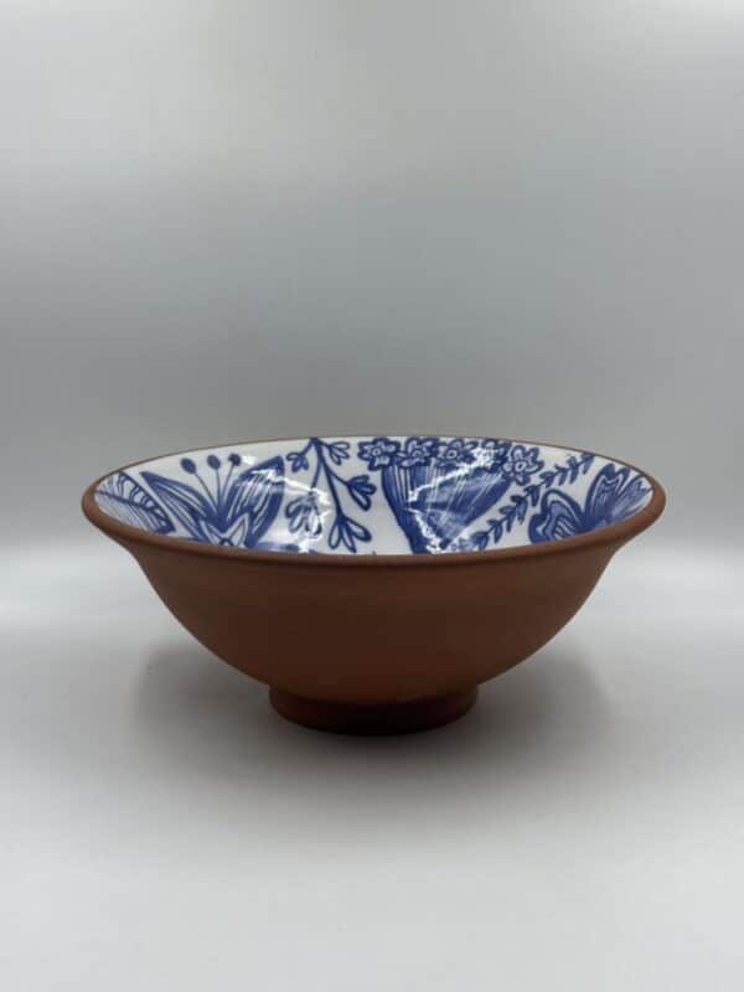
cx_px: 372
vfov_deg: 39.7
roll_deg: -1.2
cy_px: 496
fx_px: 1376
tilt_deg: -13.6
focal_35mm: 48
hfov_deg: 30.3
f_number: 1.78
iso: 64
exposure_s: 1/395
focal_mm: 6.86
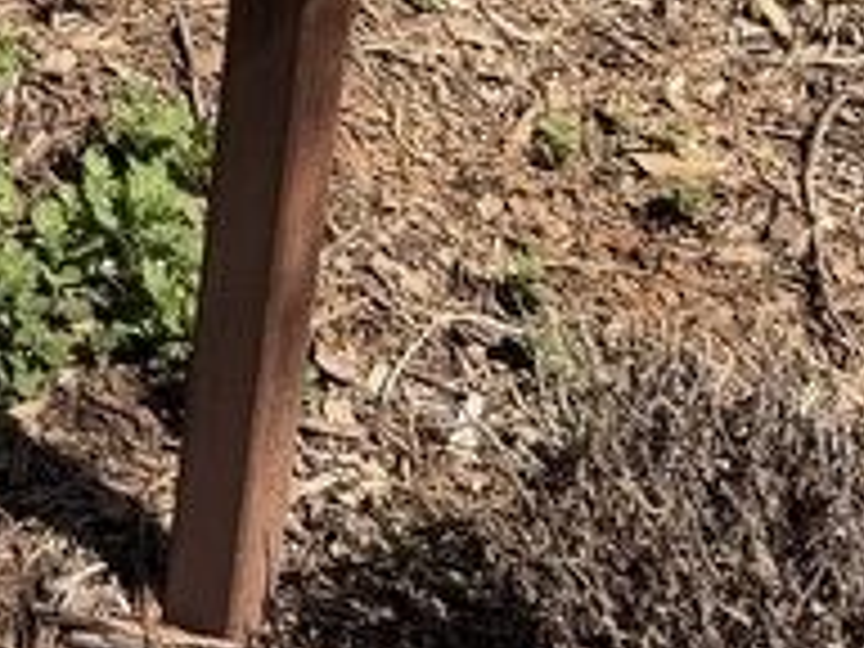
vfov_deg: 13.2
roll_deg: -1.0
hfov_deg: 17.7
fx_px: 2496
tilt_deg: -18.1
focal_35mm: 100
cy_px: -544
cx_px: -418
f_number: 1.78
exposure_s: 1/3953
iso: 80
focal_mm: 6.76
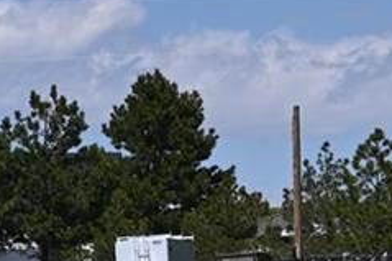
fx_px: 5691
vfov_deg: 2.6
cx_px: 20
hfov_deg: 3.9
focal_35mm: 523
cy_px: 245
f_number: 7.1
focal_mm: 78
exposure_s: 1/800
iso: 100
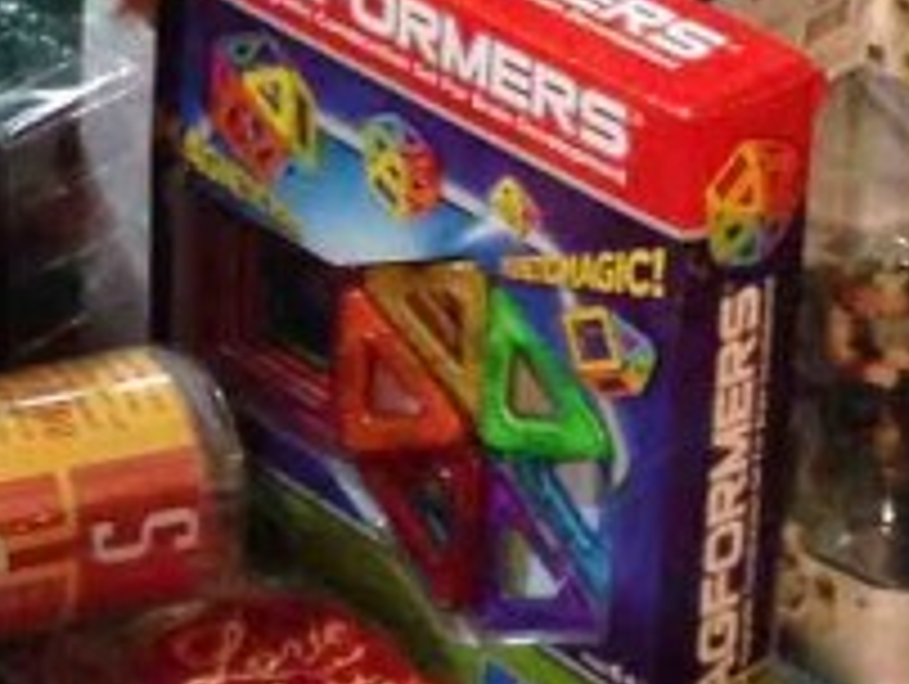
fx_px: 5153
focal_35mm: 196
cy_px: -567
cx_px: -540
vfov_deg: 7.4
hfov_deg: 9.7
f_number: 2.4
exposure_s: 1/15
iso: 500
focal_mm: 4.12
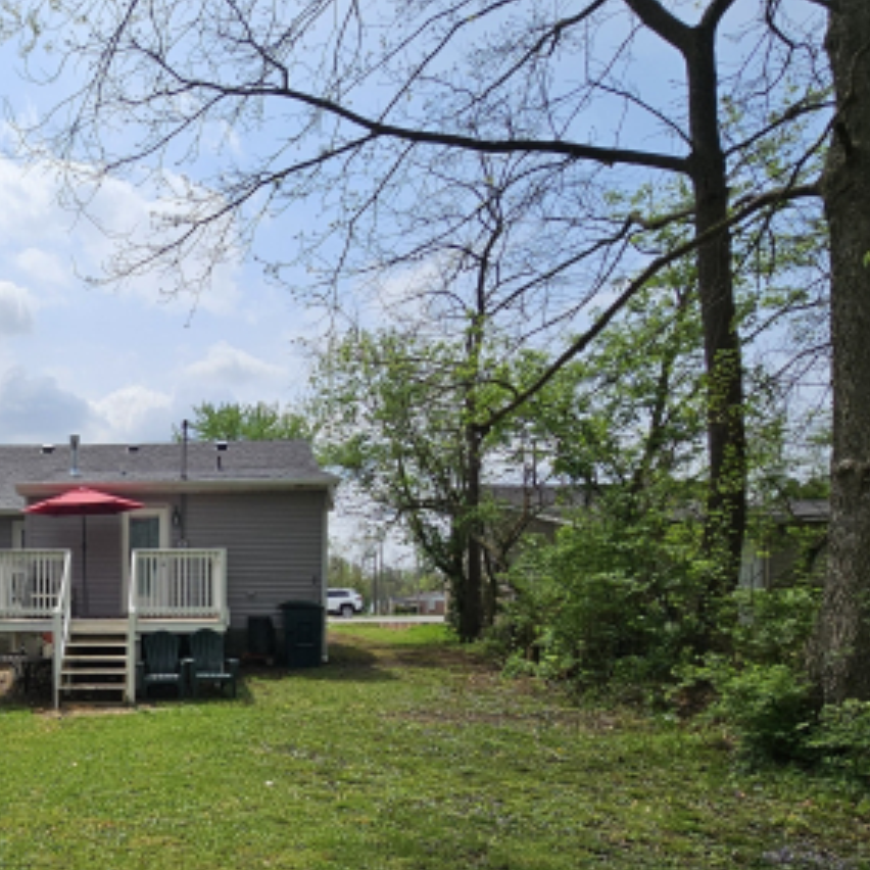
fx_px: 768
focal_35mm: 27
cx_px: 96
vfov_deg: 56.7
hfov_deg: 52.4
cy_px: 631
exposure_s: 1/4579
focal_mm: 2.2
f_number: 2.2
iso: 50
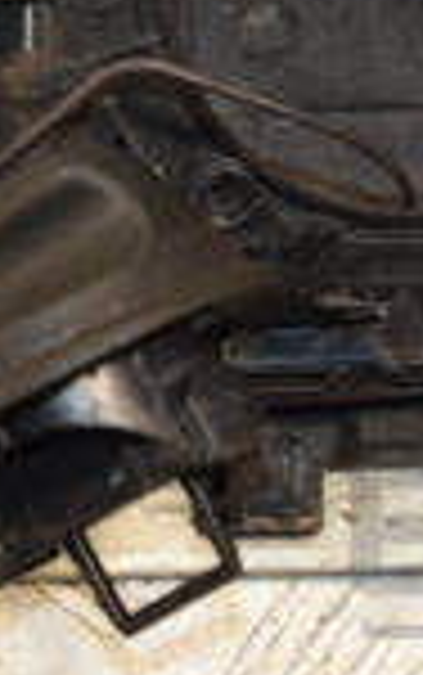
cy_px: -72
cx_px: 266
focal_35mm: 171
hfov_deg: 7.7
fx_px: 3148
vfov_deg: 12.0
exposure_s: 1/200
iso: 800
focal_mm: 28
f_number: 8
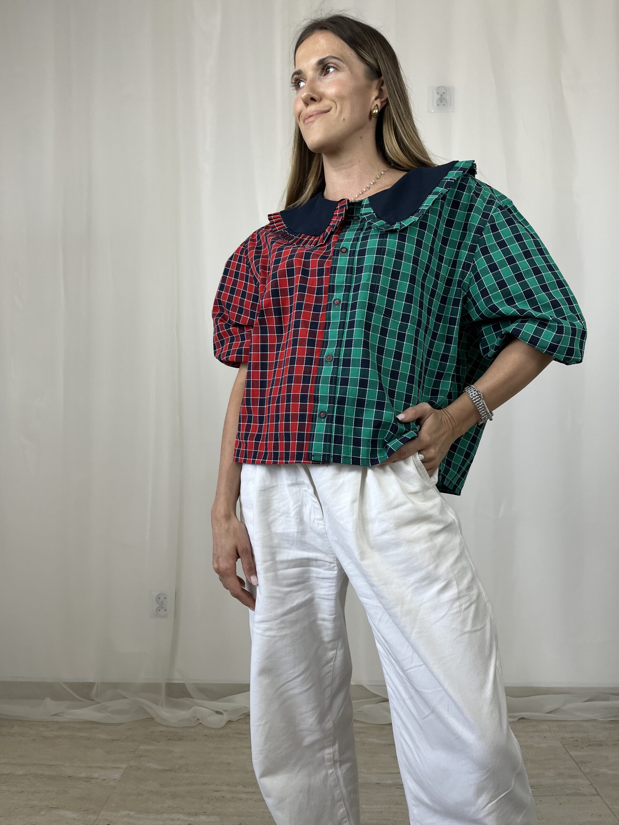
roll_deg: +0.3
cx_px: 310
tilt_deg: +0.8
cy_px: 412
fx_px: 620
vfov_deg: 67.3
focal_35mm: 26
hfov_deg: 53.1
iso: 32
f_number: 1.6
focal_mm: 5.1
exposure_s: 1/122
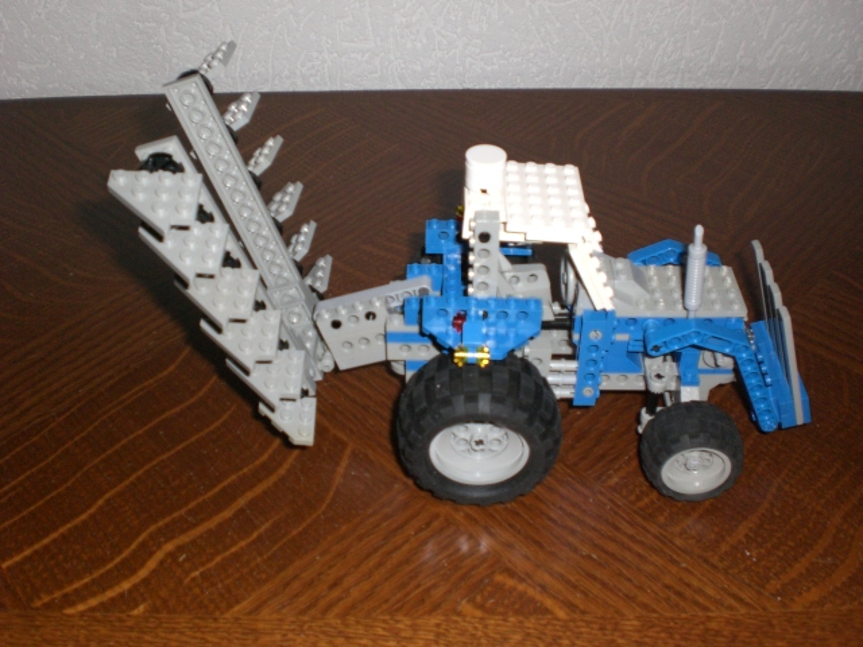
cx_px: 432
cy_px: 324
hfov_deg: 49.0
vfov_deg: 37.7
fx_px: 947
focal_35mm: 38
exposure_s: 1/60
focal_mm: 6.3
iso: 200
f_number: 3.1
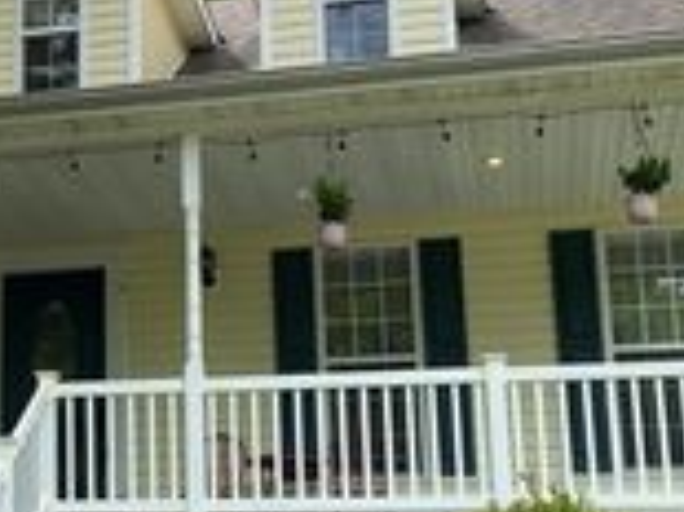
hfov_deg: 22.3
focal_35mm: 84
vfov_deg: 17.5
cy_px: 280
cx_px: -13
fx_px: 1659
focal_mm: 4.25
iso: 32
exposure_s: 1/816
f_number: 1.8
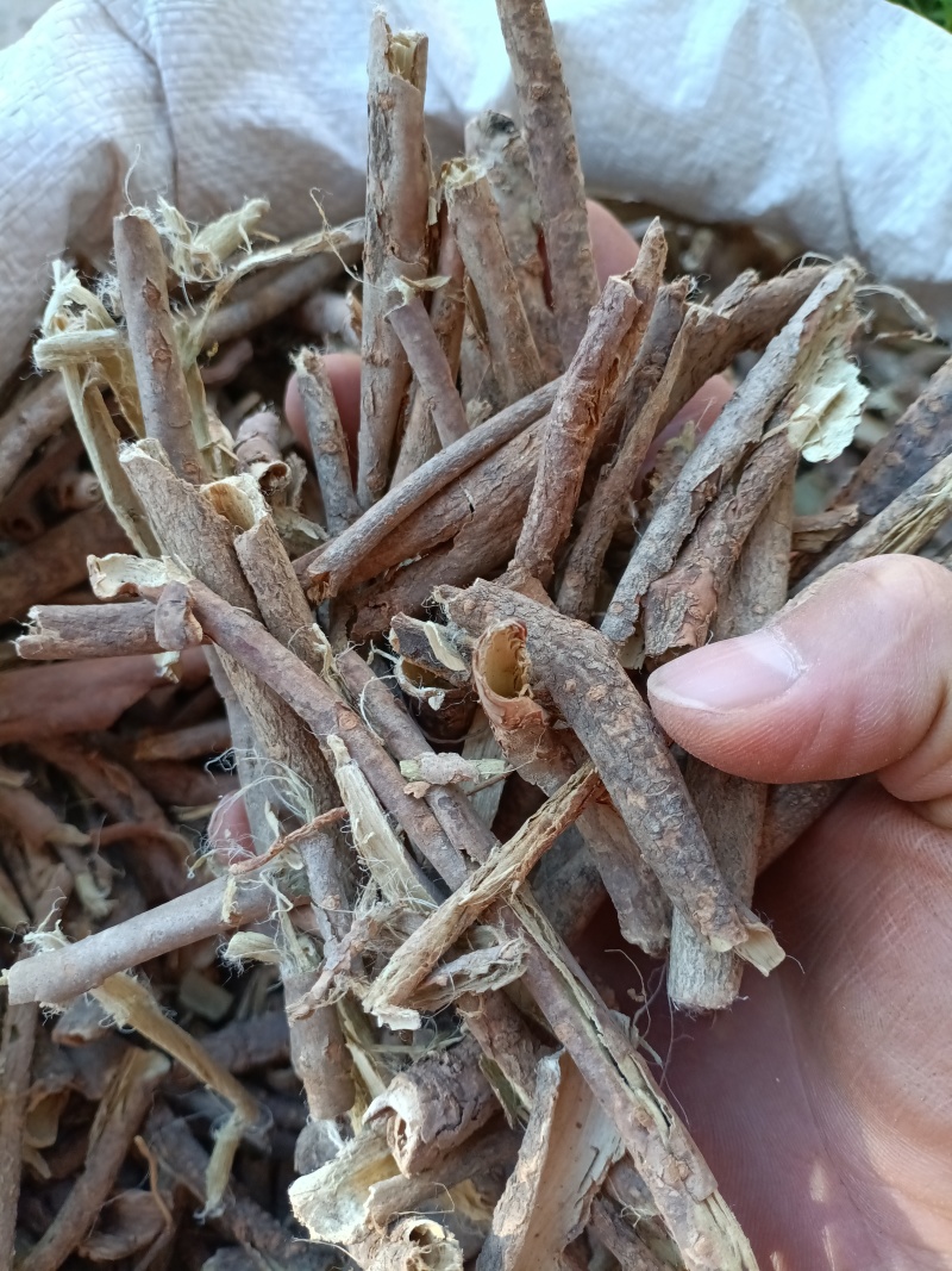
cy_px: 636
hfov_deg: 53.1
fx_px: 954
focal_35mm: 26
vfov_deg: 67.3
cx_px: 476
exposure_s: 1/100
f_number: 1.8
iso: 170
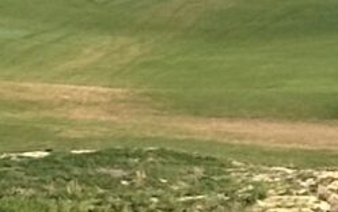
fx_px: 4821
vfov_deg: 2.5
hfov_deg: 3.9
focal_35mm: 523
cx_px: 890
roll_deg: +0.0
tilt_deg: -1.0
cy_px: -43
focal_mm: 6.86
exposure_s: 1/3367
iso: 64
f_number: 1.78
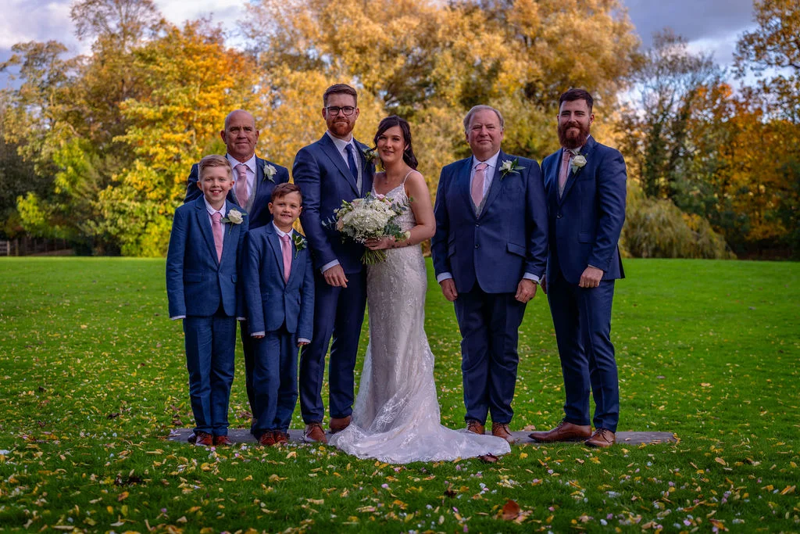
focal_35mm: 48
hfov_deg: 41.1
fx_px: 1067
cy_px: 267
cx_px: 400
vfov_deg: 28.1
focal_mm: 48
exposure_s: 1/250
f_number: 2.8
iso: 100
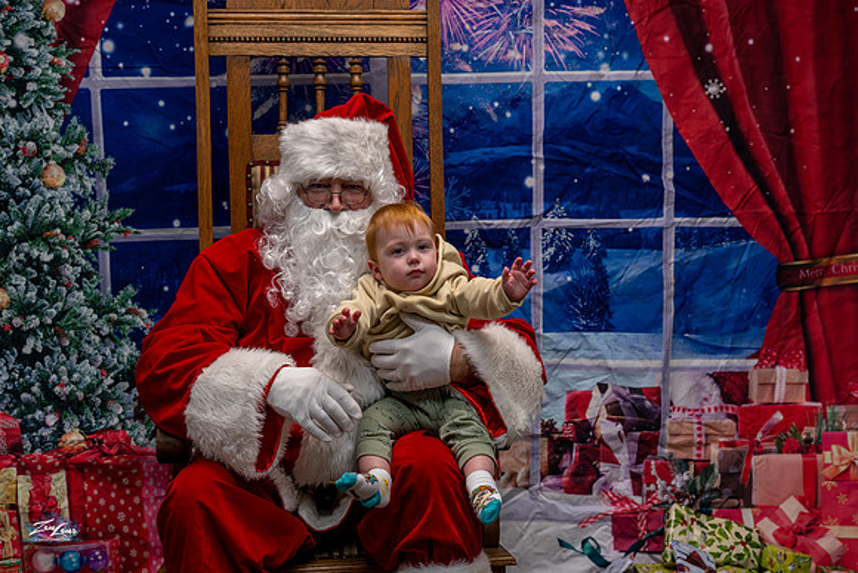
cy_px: 286
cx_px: 429
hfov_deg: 39.5
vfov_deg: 26.9
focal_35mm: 50
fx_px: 1196
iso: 1600
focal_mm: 50
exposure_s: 1/400
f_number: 4.5
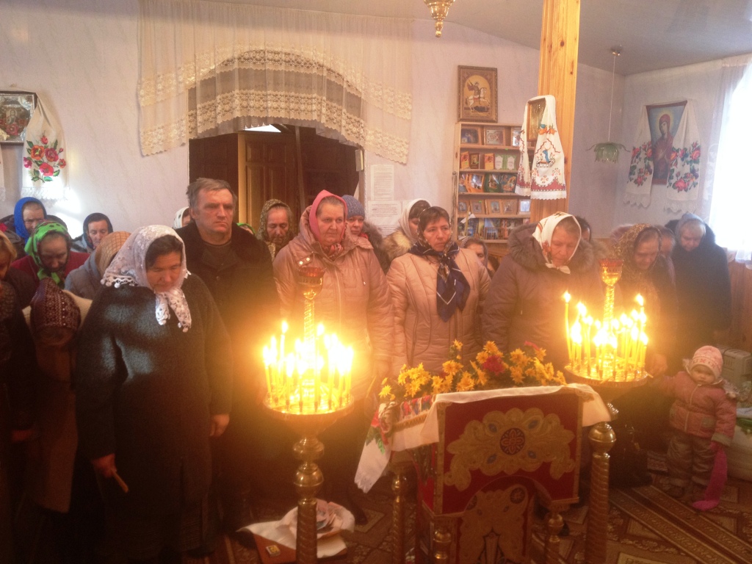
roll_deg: -1.2
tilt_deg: -10.3
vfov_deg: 40.7
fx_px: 760
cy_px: 282
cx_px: 376
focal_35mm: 35
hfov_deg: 52.6
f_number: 2.4
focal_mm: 4.28
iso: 100
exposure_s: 1/20
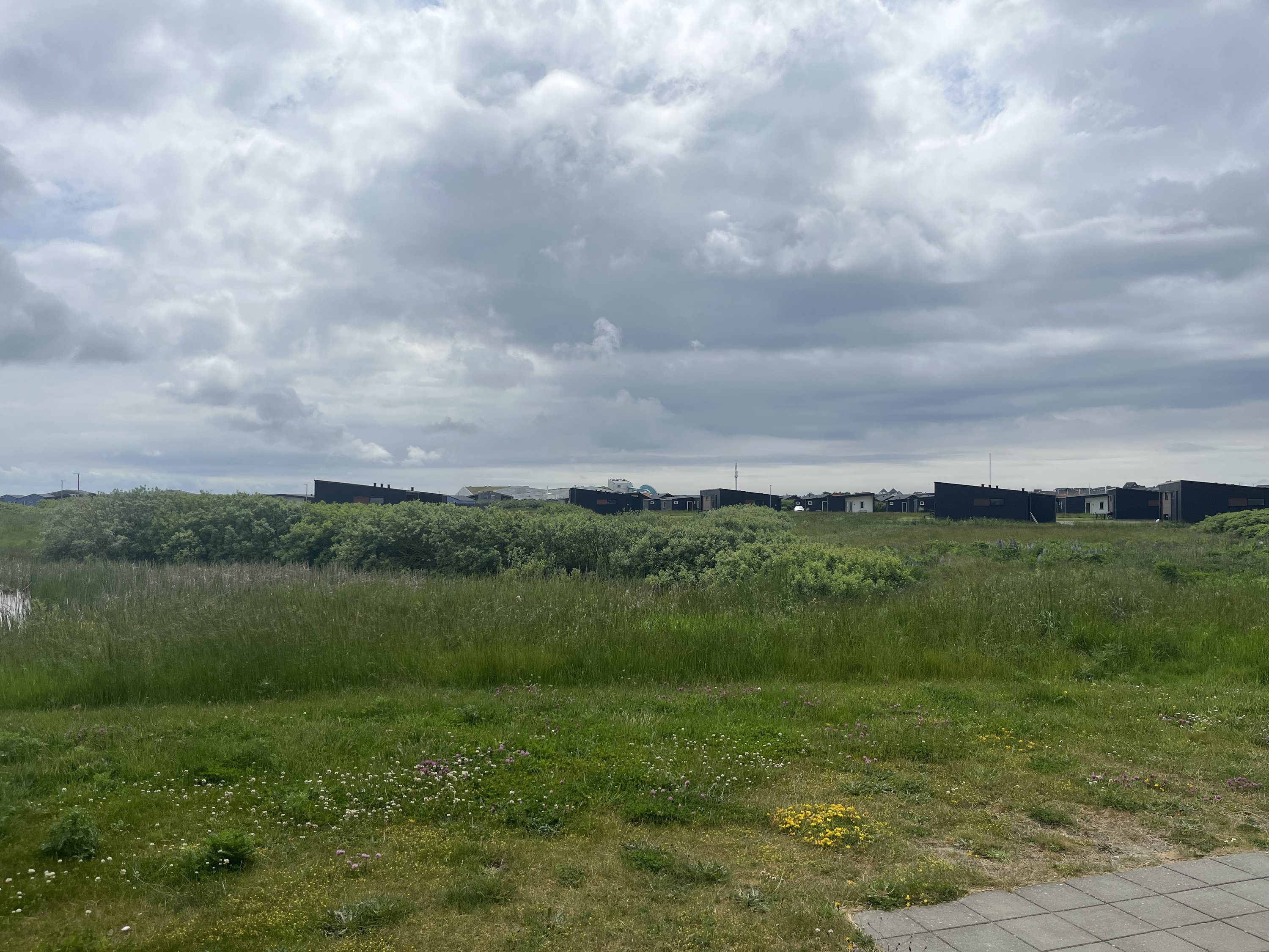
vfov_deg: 53.1
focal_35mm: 26
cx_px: 634
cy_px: 476
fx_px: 953
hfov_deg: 67.3
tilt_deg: +2.3
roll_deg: -0.7
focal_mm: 5.1
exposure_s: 1/9091
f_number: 1.6
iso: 50
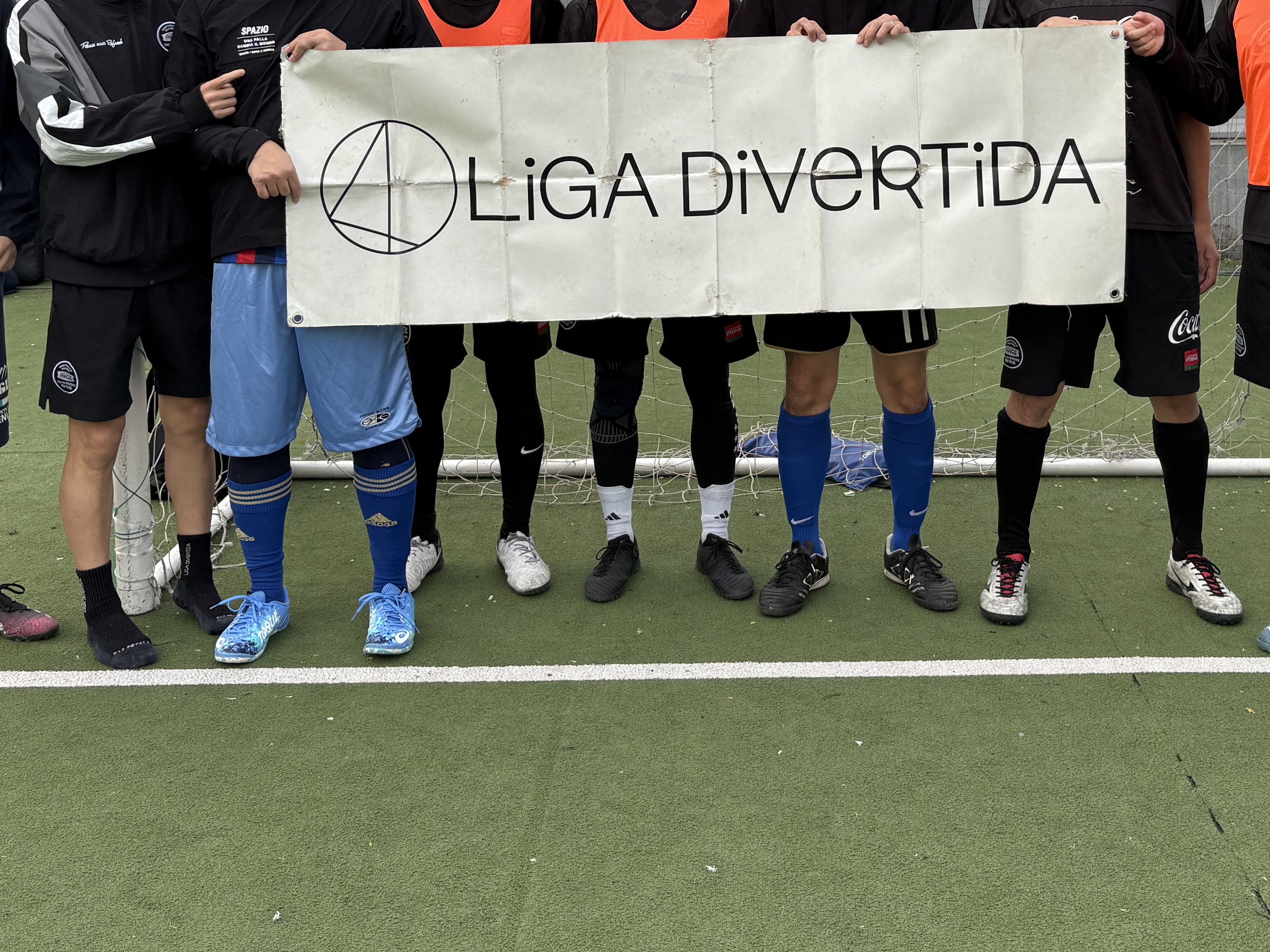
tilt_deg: -5.1
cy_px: 124
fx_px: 1687
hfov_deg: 41.1
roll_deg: +0.9
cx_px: 753
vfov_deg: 30.3
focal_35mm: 46
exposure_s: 1/601
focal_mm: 5.96
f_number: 1.6
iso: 50
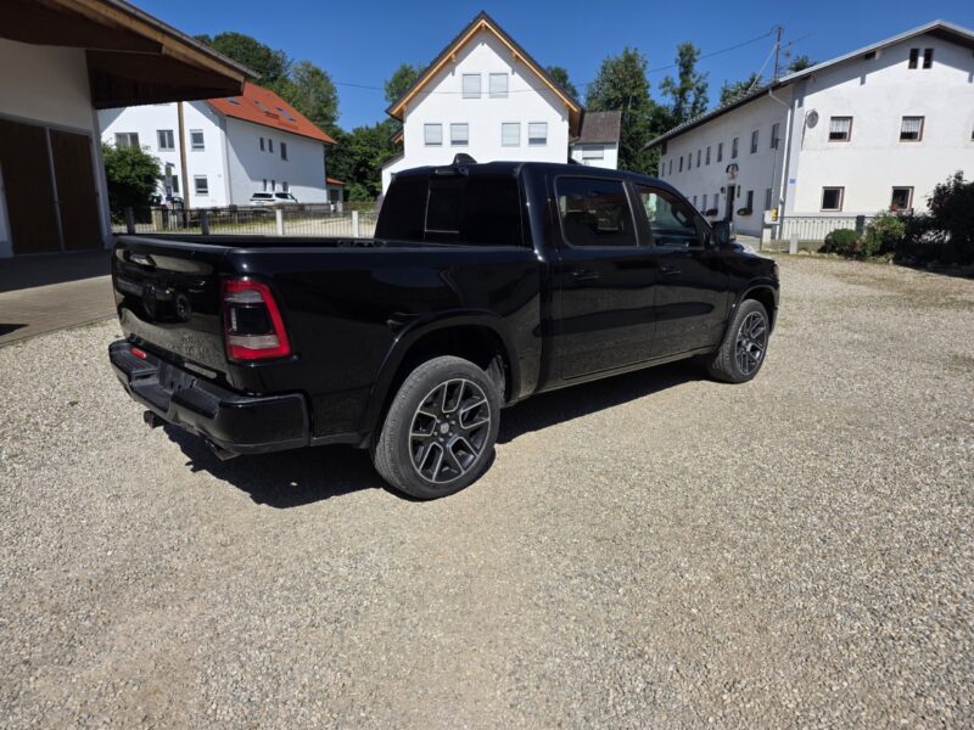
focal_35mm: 23
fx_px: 647
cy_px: 365
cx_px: 487
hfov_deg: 73.9
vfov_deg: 58.9
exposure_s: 1/7944
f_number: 1.7
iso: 64
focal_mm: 6.25
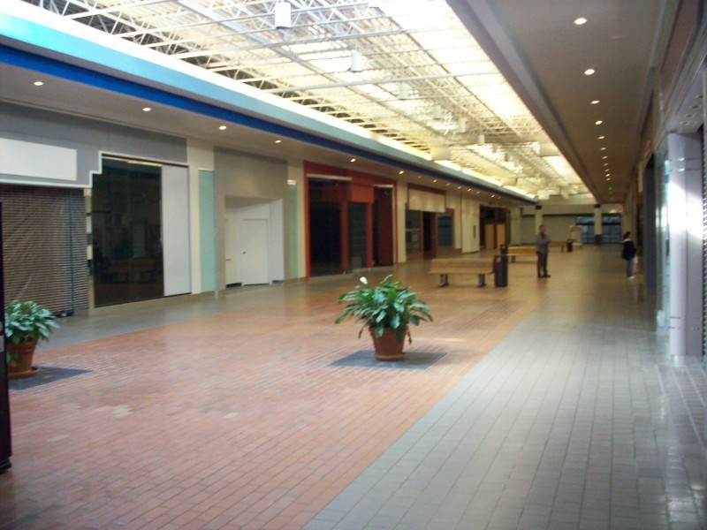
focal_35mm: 37
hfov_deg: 50.1
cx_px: 354
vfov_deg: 38.7
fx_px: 756
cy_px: 265
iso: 160
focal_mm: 6.2
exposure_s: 1/25.9
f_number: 2.8
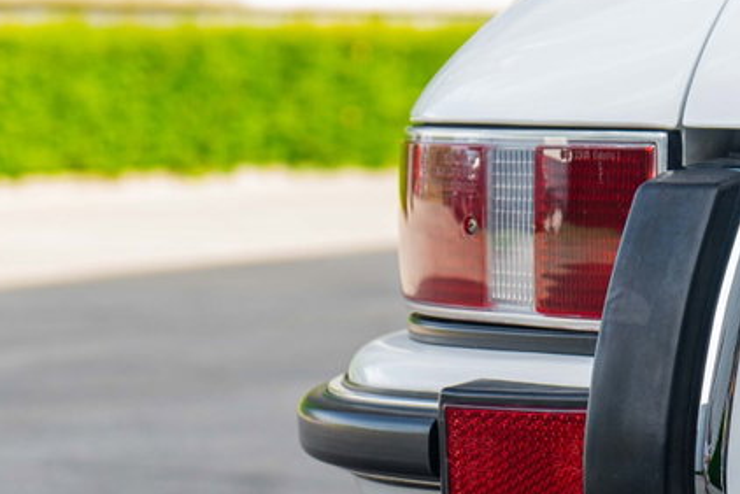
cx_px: 631
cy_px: 209
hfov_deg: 13.8
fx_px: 3044
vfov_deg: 9.3
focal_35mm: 148
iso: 50
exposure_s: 1/40
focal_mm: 61
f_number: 5.6
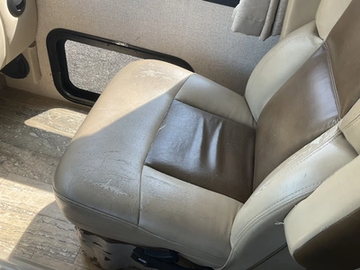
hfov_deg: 61.7
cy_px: 135
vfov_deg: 48.2
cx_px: 180
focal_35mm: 29
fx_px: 302
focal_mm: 3
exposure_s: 1/122
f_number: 1.8
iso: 20
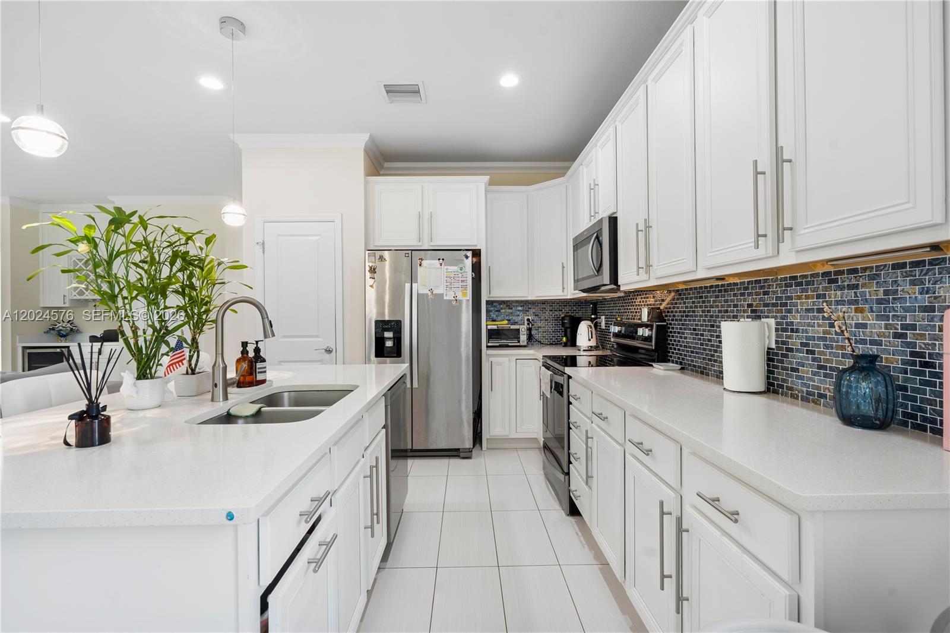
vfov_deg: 73.7
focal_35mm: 16
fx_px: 422
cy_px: 316
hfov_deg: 96.7
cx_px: 475
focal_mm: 16
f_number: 8
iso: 100
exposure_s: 1/2
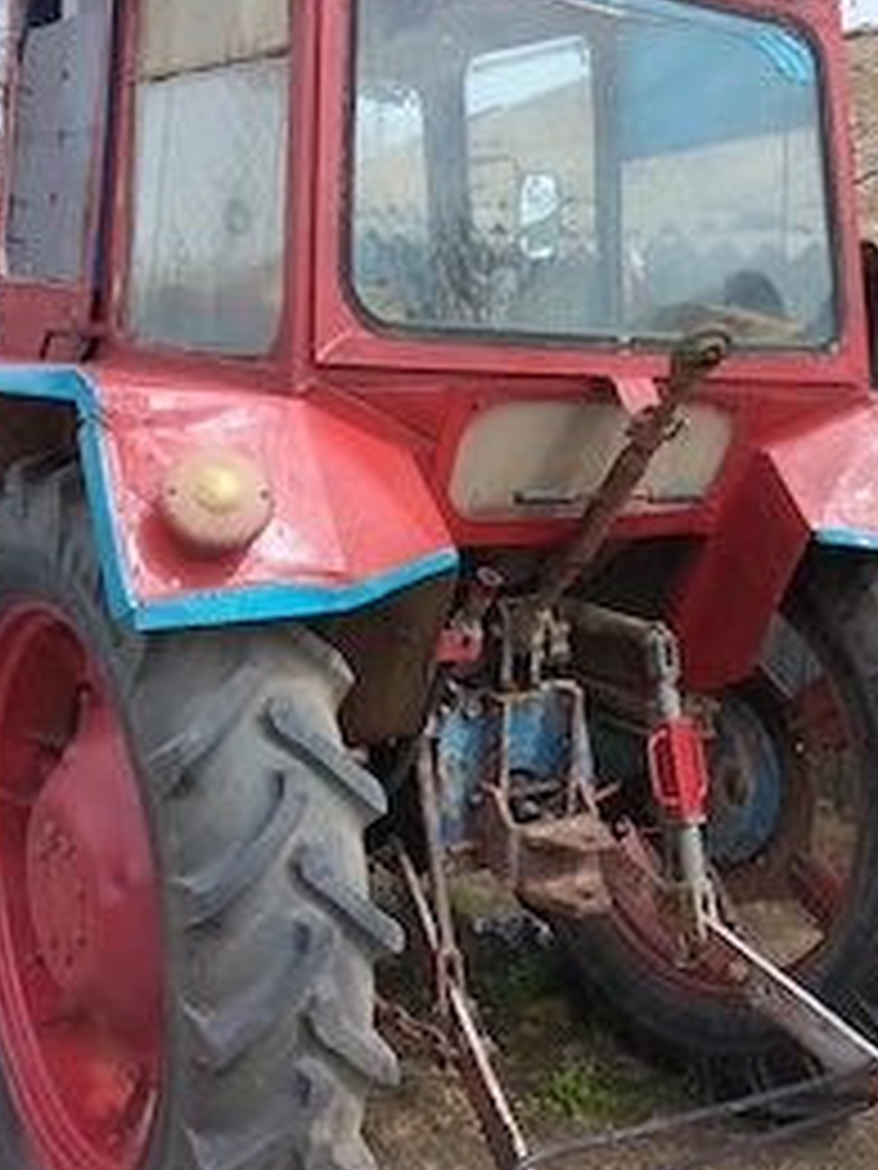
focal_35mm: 40
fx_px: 1353
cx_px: 464
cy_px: 626
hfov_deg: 35.9
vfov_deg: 46.8
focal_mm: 3.6
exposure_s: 1/1035
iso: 100
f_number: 1.8
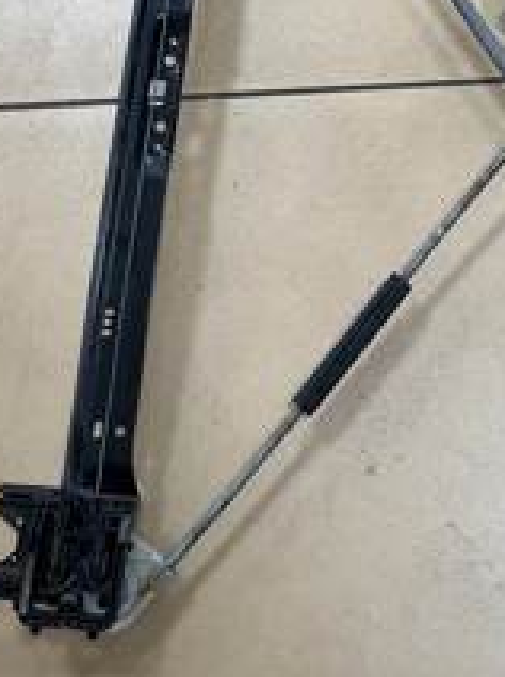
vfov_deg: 30.3
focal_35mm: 59
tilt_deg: -65.7
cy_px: -10
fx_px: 1152
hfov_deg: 24.2
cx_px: 423
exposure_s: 1/91
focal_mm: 5.1
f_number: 1.6
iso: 125
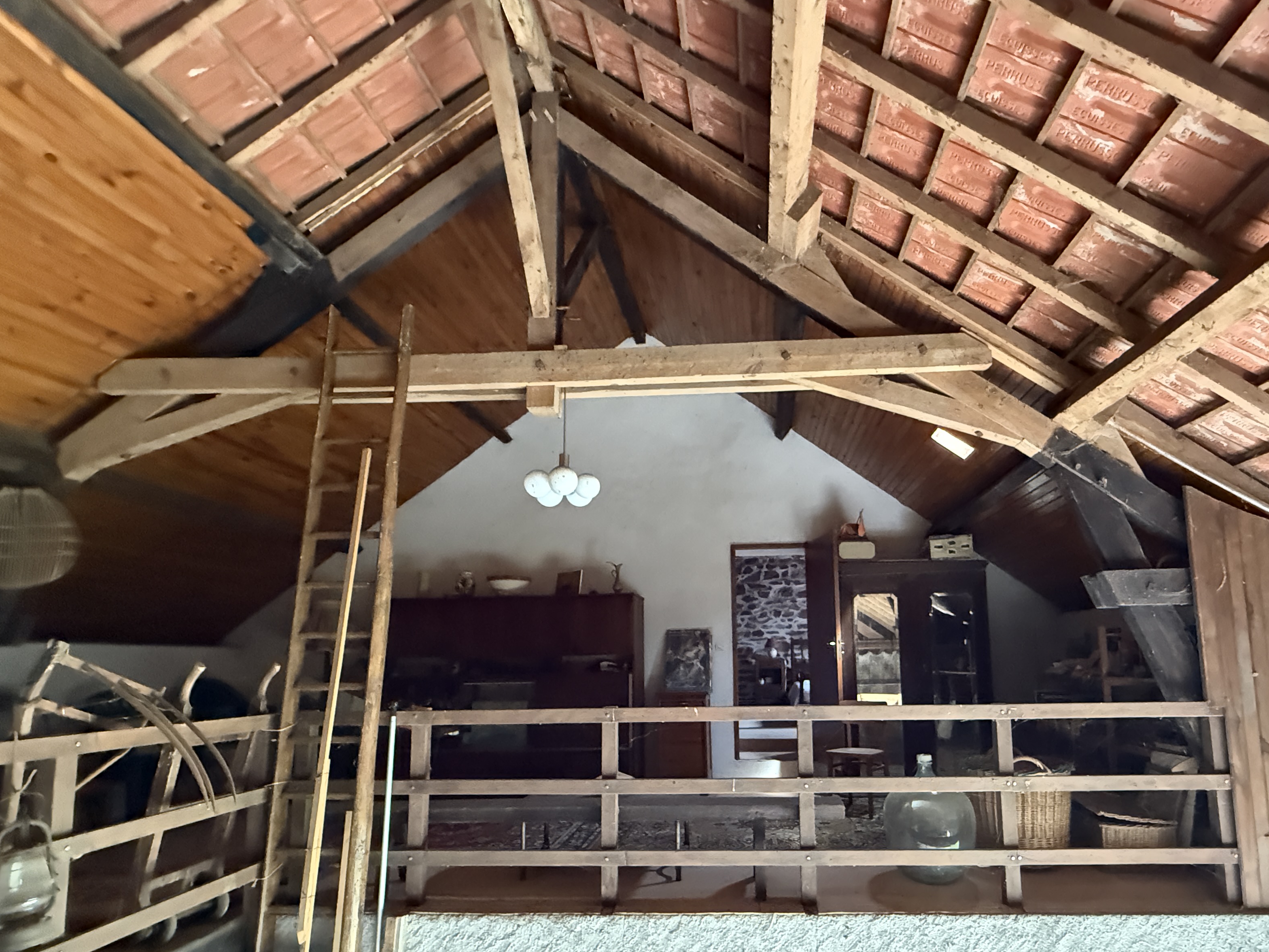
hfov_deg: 87.1
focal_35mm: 18
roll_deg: +1.0
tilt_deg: +6.6
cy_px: 588
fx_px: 660
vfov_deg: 70.6
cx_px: 730
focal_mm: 2.22
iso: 1250
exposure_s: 1/60
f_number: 2.2
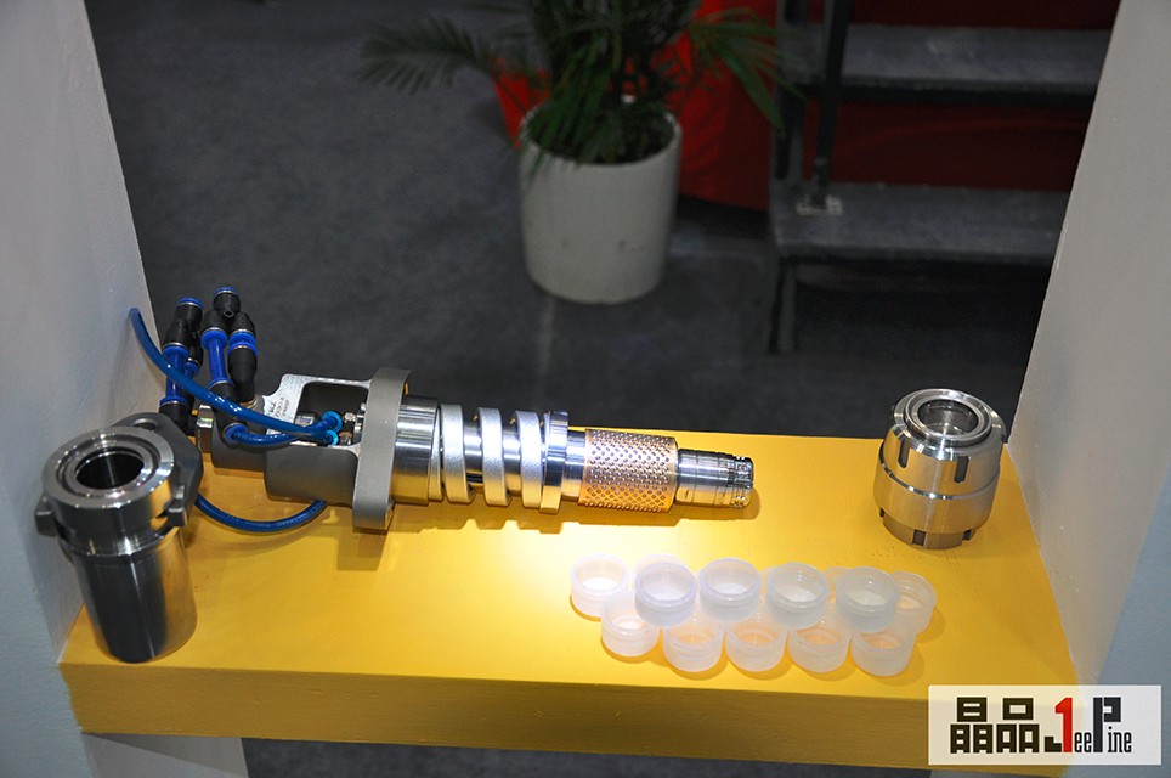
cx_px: 586
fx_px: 1462
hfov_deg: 43.7
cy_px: 389
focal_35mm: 45
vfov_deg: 29.8
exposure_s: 1/160
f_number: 4.2
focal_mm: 30
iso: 400
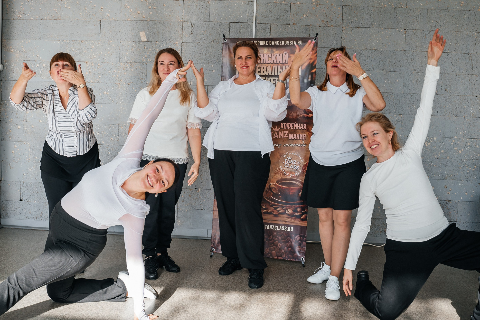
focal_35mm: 37
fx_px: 493
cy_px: 165
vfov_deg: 35.9
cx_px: 226
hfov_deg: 51.9
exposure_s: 1/250
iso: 200
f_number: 4.5
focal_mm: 28
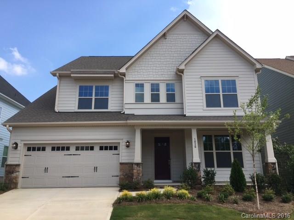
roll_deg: +0.3
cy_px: 110
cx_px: 147
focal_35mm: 29
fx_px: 246
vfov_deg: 48.2
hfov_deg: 61.7
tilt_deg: +15.9
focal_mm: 4.15
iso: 25
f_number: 2.2
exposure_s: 1/635
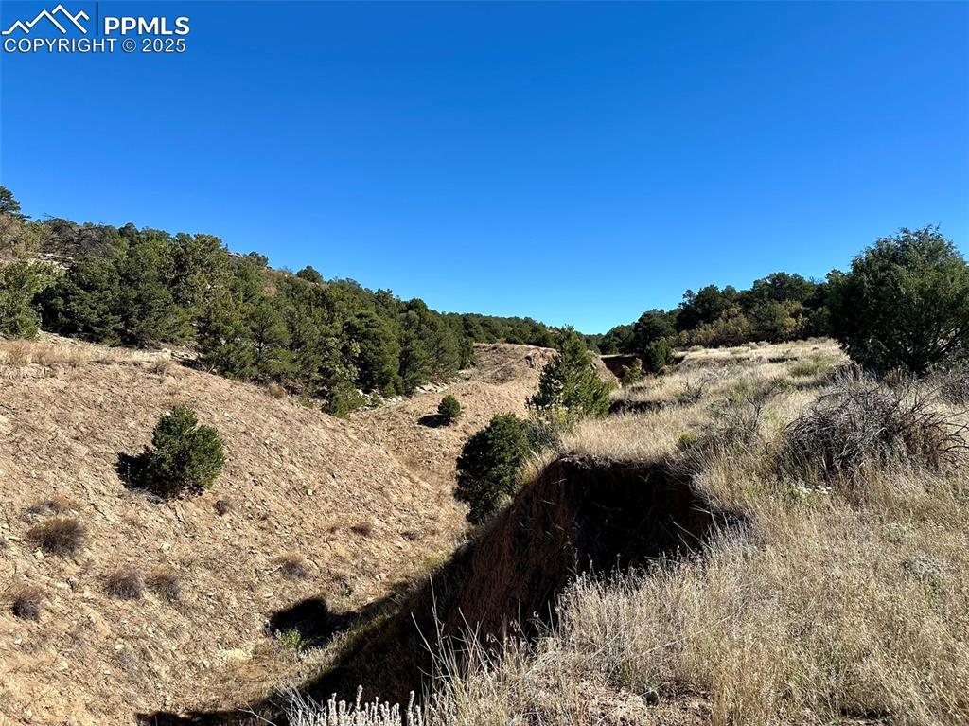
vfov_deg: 56.8
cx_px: 484
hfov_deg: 71.6
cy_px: 363
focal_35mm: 24
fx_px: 672
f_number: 1.78
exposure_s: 1/3597
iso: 80
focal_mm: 6.86
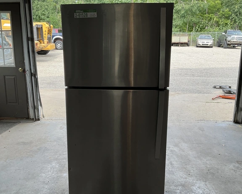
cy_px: 107
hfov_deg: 49.1
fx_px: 265
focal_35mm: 37
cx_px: 114
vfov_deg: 40.1
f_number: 1.8
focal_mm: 3
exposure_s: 1/161
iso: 20
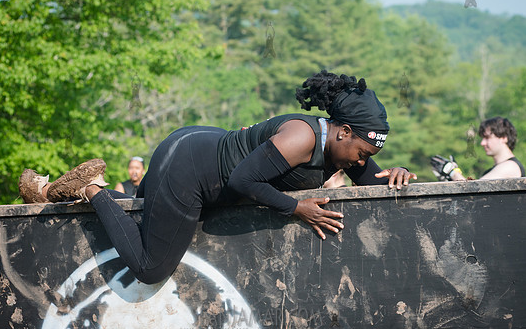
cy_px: 132
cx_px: 293
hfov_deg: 21.2
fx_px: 1405
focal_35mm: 98
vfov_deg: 13.3
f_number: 4.5
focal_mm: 80
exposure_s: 1/640
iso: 250
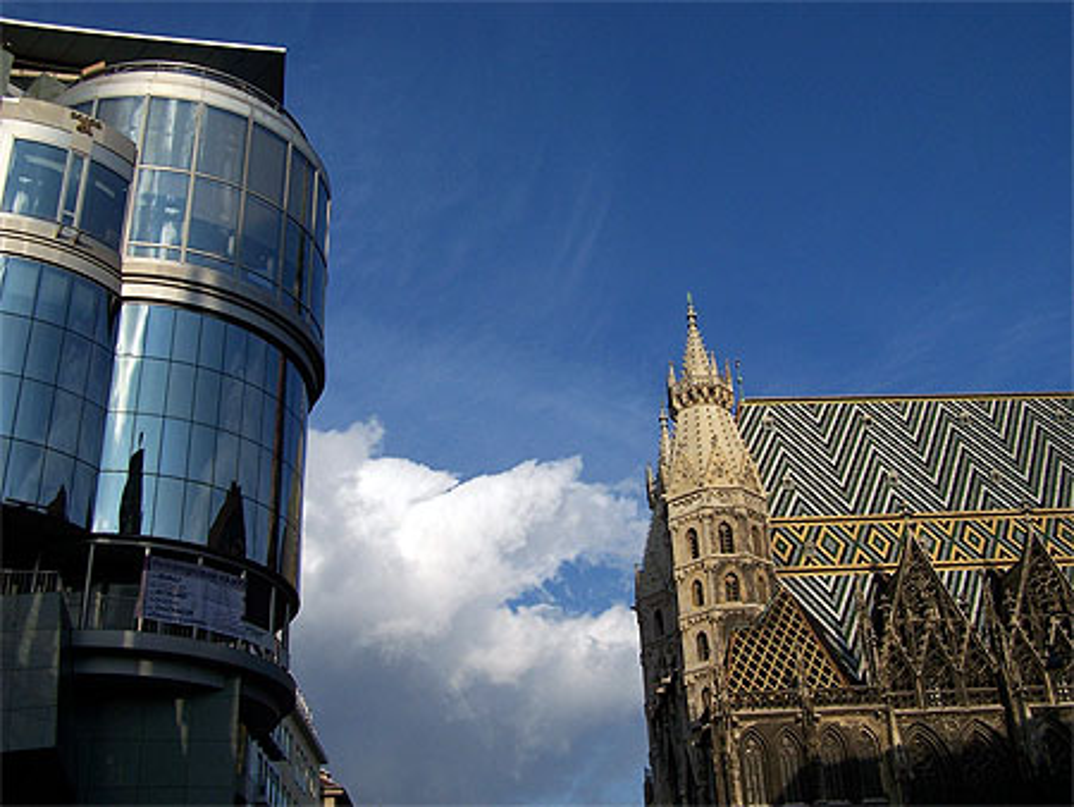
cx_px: 537
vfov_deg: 37.8
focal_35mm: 38
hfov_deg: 49.0
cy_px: 404
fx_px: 1180
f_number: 4
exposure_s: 1/1000
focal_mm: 6.3
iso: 80
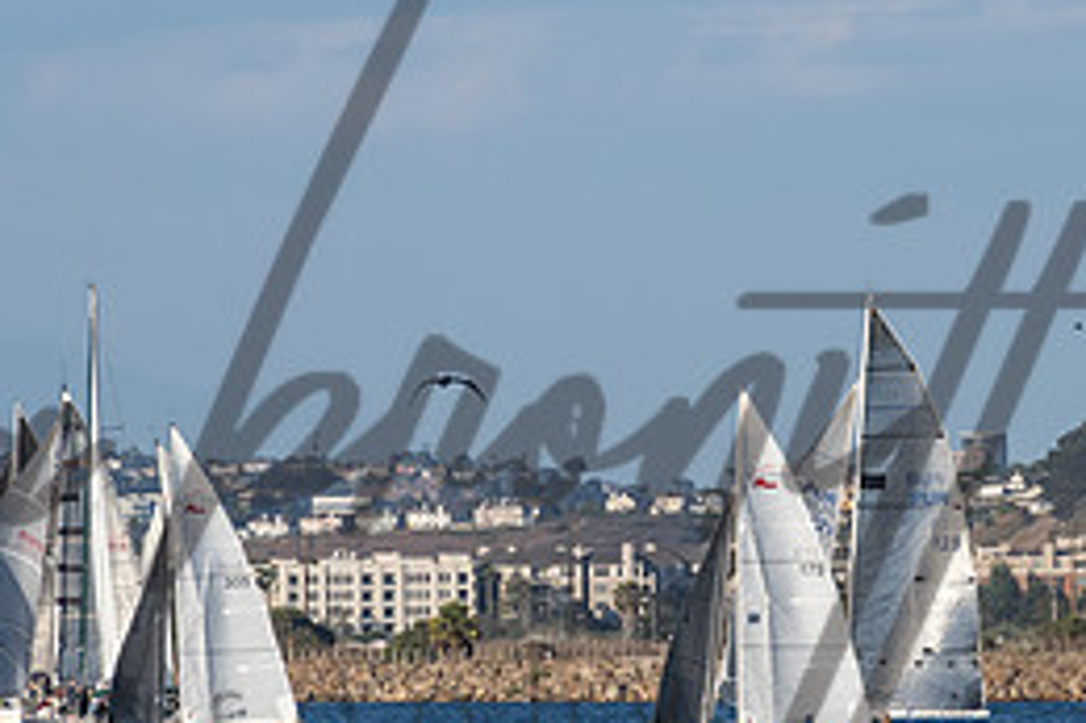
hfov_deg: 3.9
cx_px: 726
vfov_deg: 2.6
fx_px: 16038
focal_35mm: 532
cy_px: 280
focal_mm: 200
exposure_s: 1/2000
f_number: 6.3
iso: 320
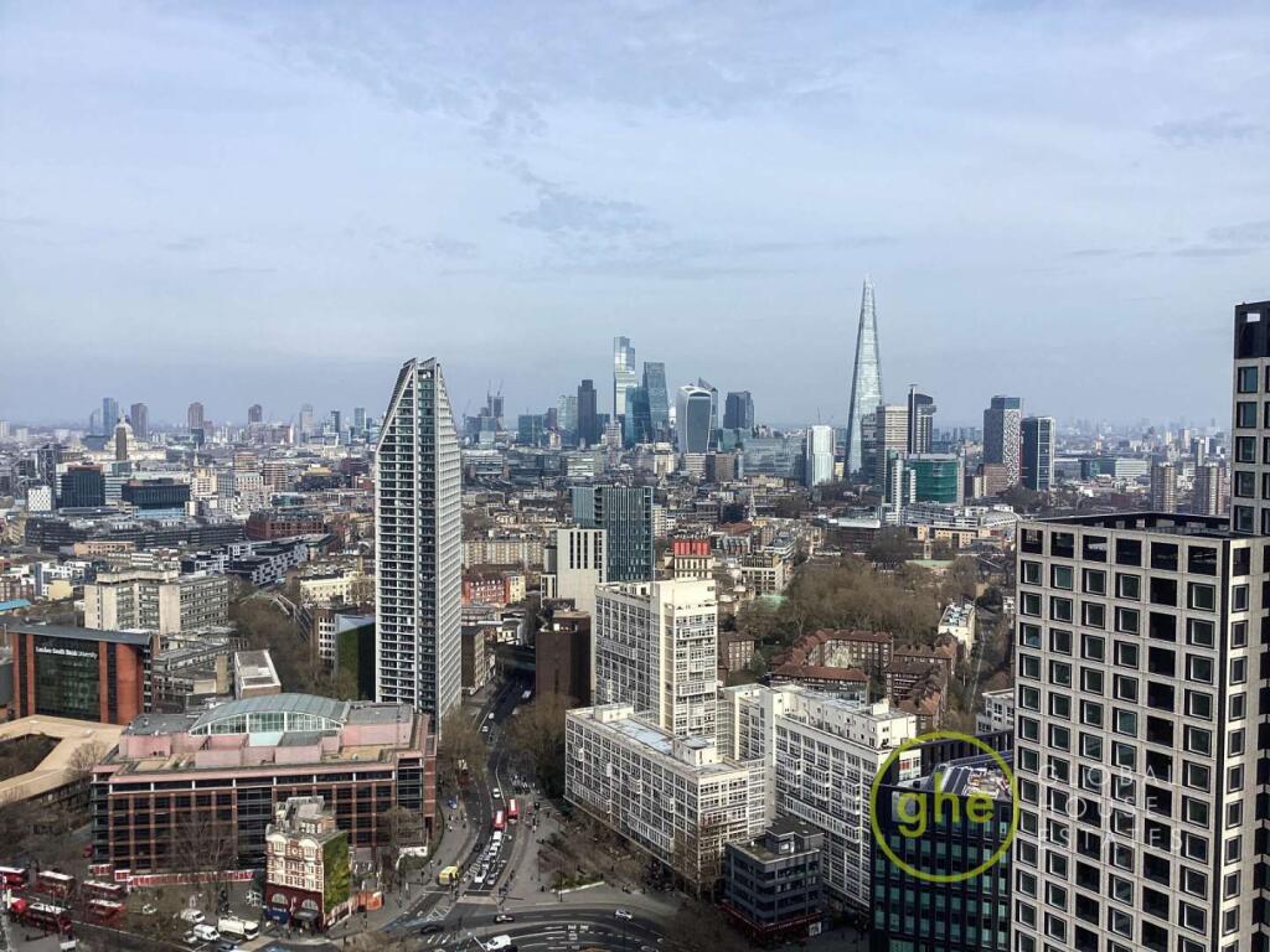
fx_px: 1137
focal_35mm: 31
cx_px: 635
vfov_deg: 45.4
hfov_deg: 58.4
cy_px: 476
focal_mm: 3.3
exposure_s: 1/1800
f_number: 2.4
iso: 25
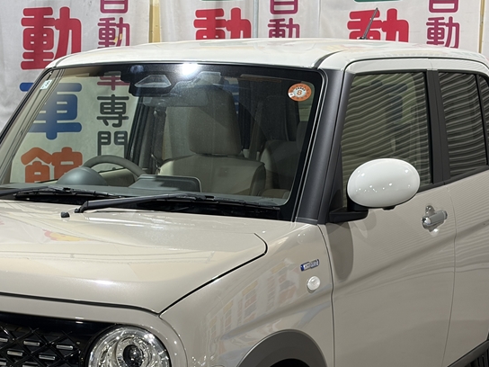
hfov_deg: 22.7
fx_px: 1215
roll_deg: +0.8
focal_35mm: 86
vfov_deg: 17.0
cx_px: 165
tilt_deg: -10.5
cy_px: 293
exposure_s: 1/50
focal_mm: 5.96
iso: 100
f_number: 1.6
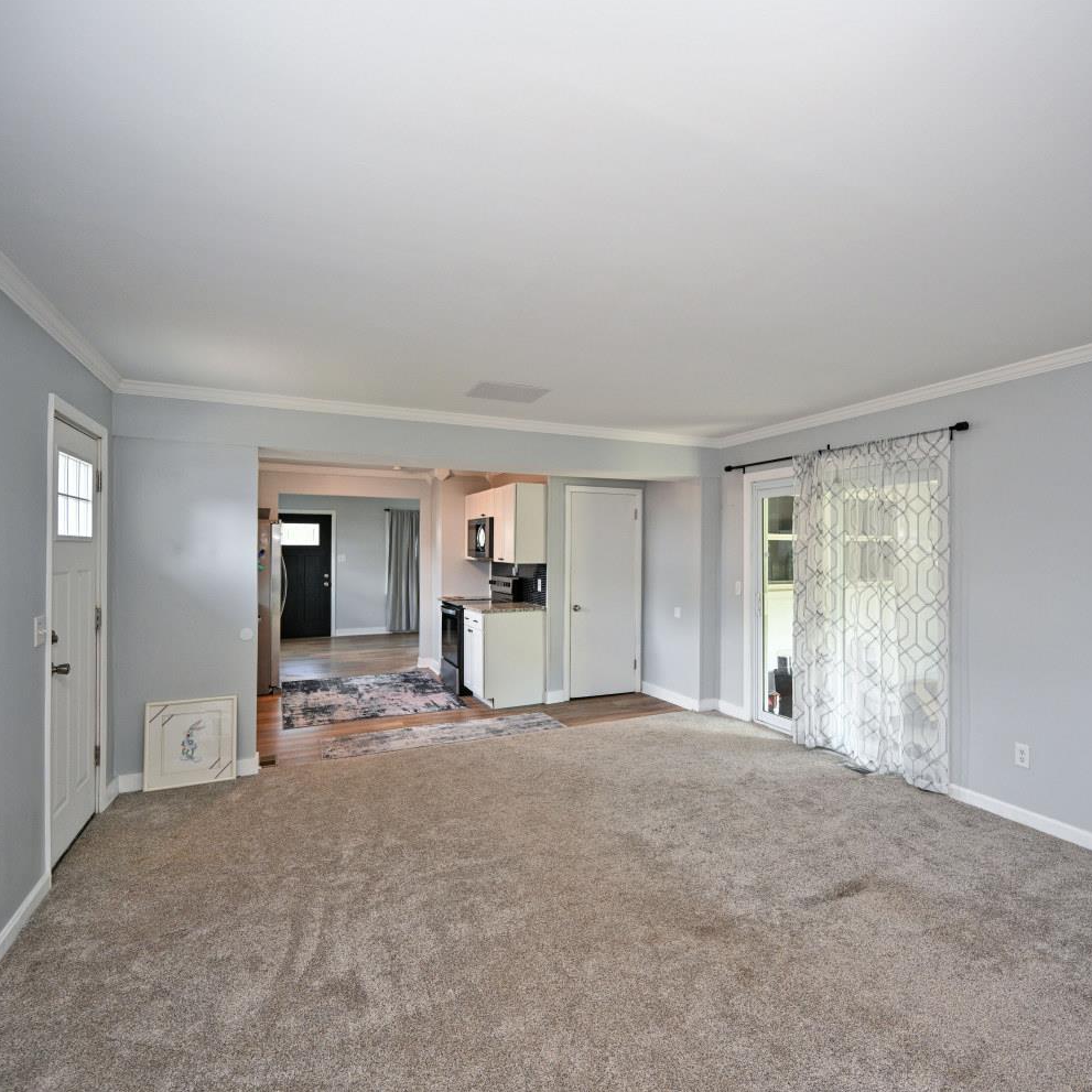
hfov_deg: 80.2
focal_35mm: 18
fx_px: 642
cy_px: 543
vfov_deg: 80.7
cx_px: 628
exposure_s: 1/60
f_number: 4
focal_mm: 14
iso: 500
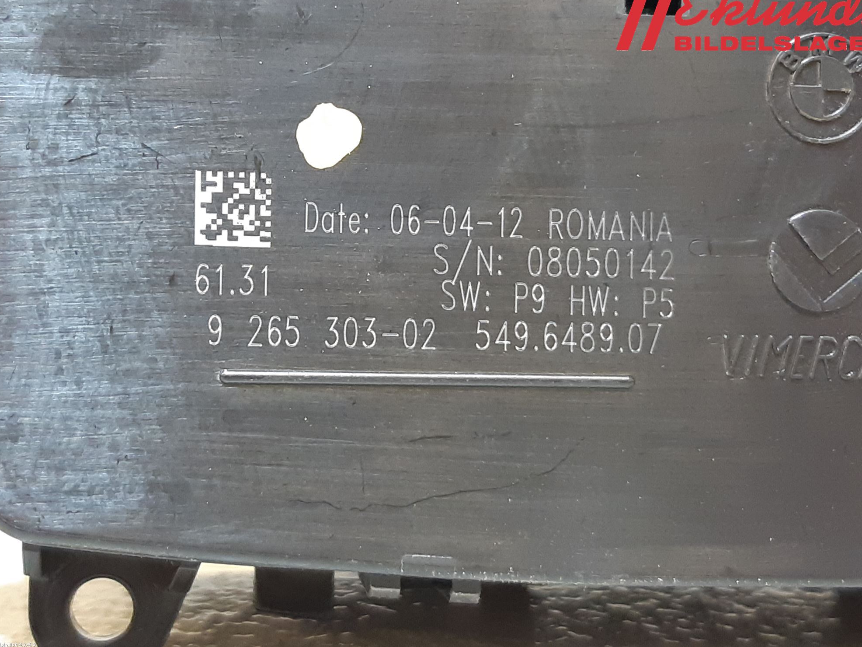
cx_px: 437
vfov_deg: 51.3
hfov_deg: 65.3
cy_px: 312
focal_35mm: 27
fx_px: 672
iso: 250
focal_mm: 3.93
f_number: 1.7
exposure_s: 1/33
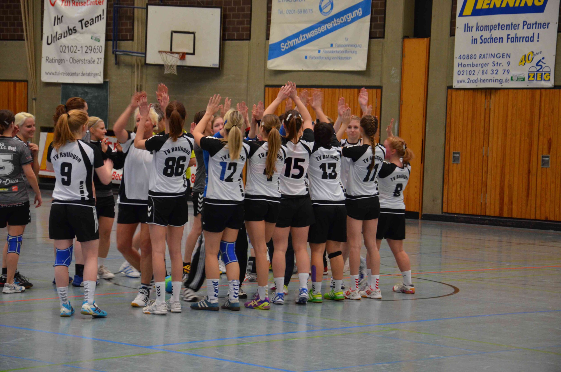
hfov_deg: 18.2
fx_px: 1750
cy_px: 186
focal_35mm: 112
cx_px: 280
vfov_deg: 12.1
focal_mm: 75
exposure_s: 1/60
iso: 1600
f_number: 5.3
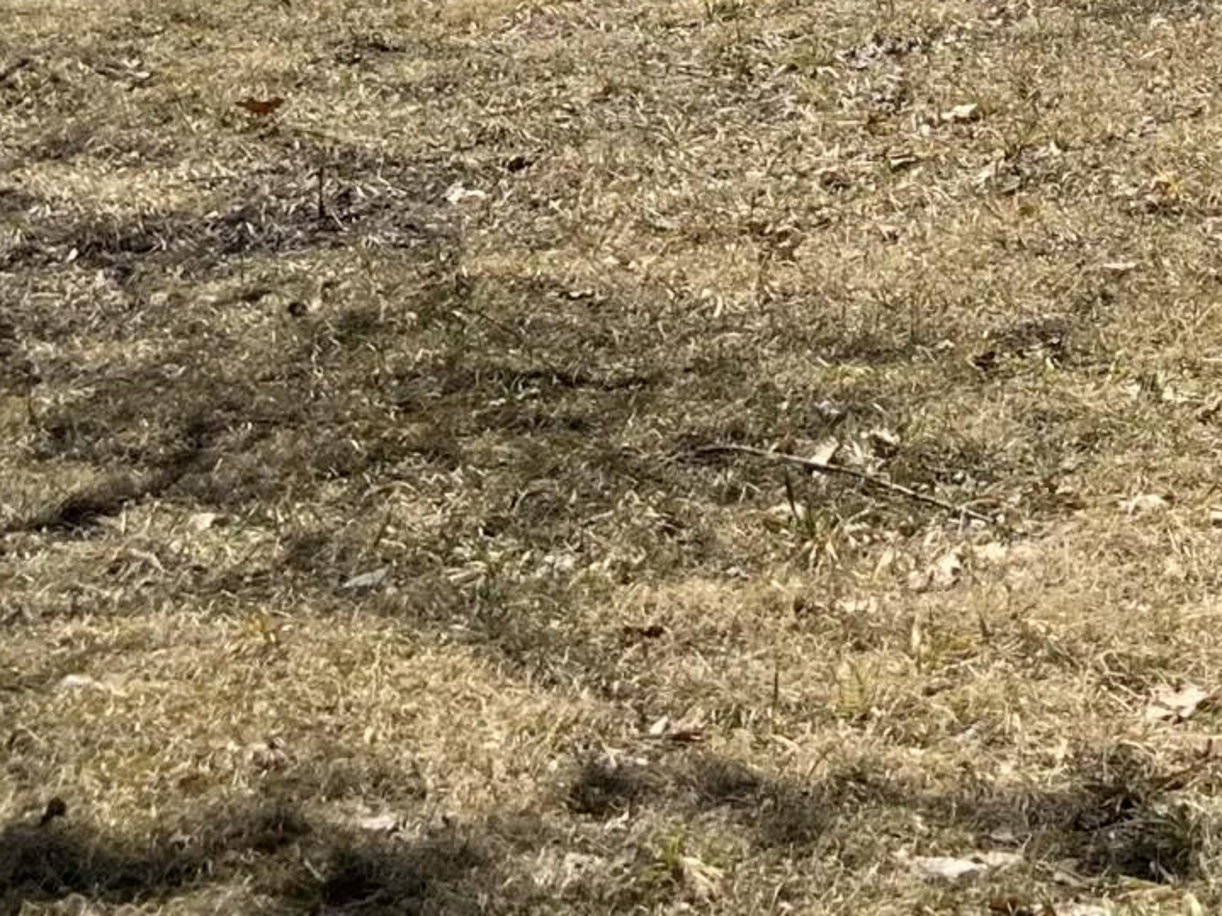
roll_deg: +0.8
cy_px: -639
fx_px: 4271
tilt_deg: -2.7
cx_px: 1474
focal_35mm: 121
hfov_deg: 15.7
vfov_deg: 11.5
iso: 16
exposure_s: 1/1730
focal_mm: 3
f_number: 1.8
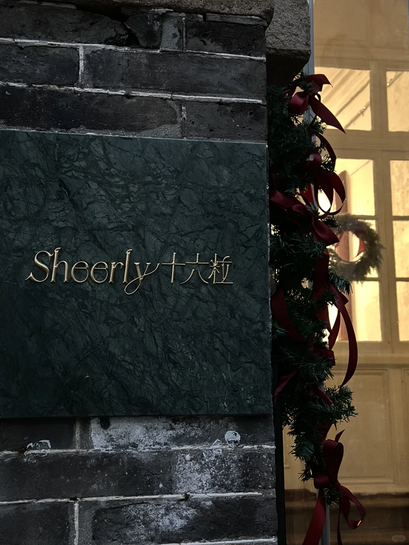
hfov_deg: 30.3
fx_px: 756
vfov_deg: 39.7
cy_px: 272
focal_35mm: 48
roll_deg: +1.7
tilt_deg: +9.5
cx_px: 204
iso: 1250
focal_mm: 6.86
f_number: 1.78
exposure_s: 1/15
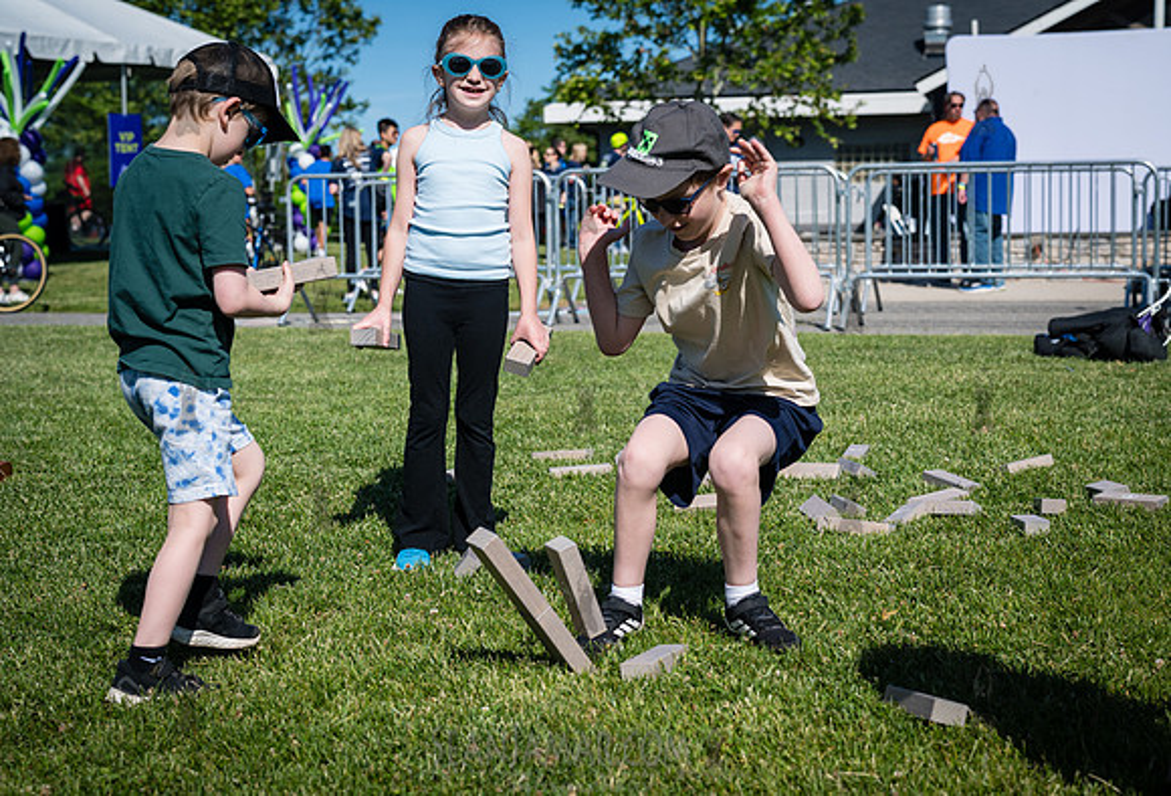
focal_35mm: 61
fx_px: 1985
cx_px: 650
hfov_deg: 32.8
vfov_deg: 22.7
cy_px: 432
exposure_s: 1/1600
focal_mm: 55
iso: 160
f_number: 4.5
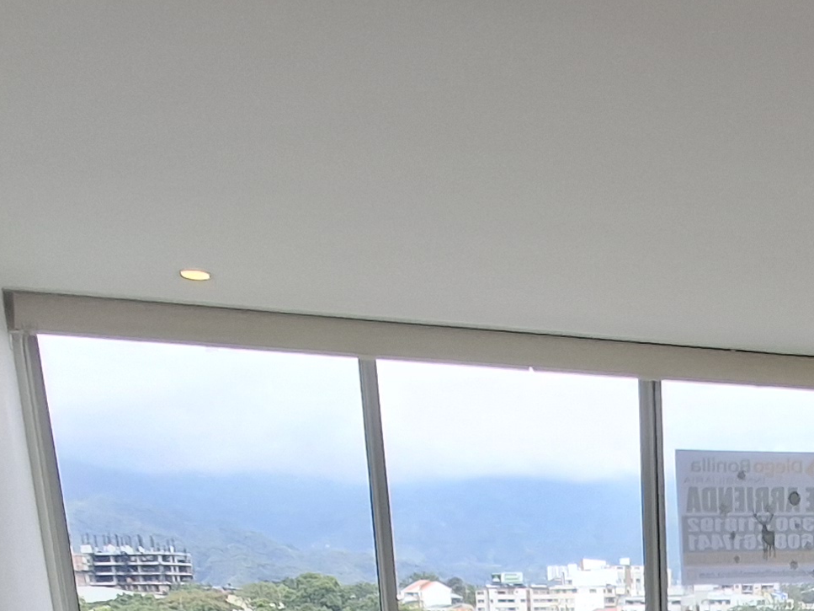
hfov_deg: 33.3
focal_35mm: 54
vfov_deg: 22.1
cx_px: 762
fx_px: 1270
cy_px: 929
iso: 40
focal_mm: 1.64
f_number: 2.2
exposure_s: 1/450
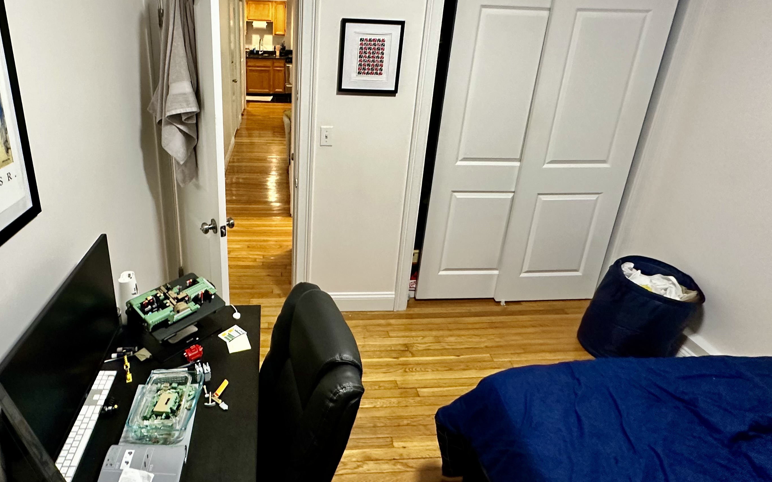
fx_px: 463
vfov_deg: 54.4
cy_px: 178
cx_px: 312
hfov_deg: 78.8
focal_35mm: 22
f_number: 2.2
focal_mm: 2.22
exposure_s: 1/60
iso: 320
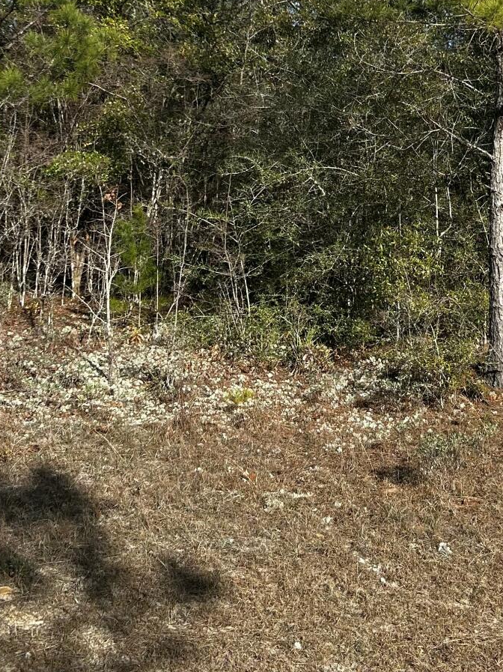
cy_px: 79
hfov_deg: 24.9
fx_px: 1125
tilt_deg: +4.4
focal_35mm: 58
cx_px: 387
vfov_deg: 31.8
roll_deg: -2.0
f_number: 1.5
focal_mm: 5.7
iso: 50
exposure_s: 1/3077
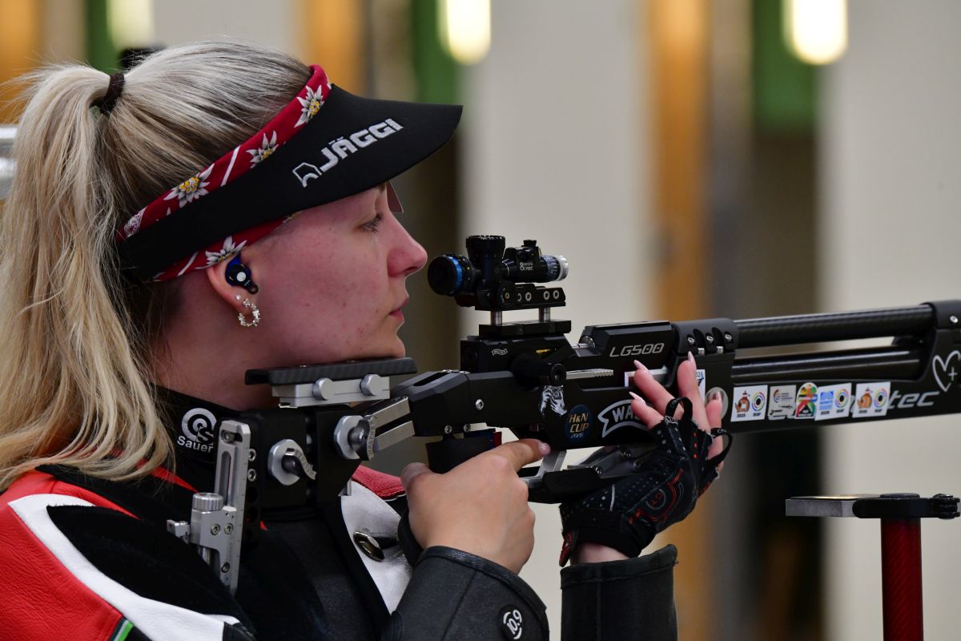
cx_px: 480
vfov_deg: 3.6
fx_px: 10143
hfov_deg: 5.4
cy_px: 320
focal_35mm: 380
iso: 4000
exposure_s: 1/50
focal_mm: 380
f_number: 9
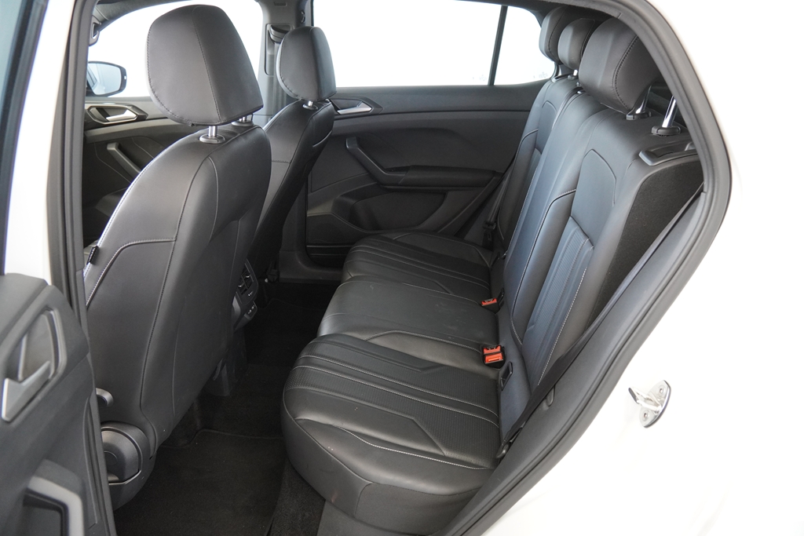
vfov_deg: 50.4
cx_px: 402
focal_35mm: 26
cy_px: 268
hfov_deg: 70.4
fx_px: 570
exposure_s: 1/60
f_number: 4
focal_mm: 17
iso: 1250
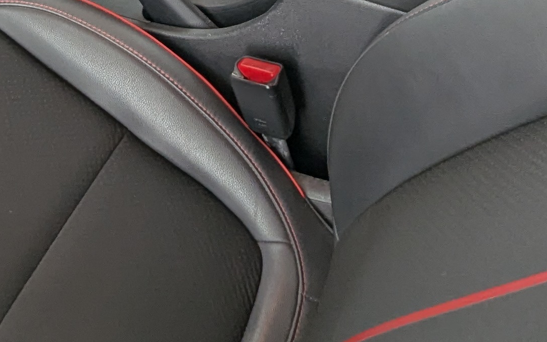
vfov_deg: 19.2
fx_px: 954
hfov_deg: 31.4
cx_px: 132
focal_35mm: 64
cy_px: -60
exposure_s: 1/36
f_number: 2.2
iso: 71
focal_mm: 2.35
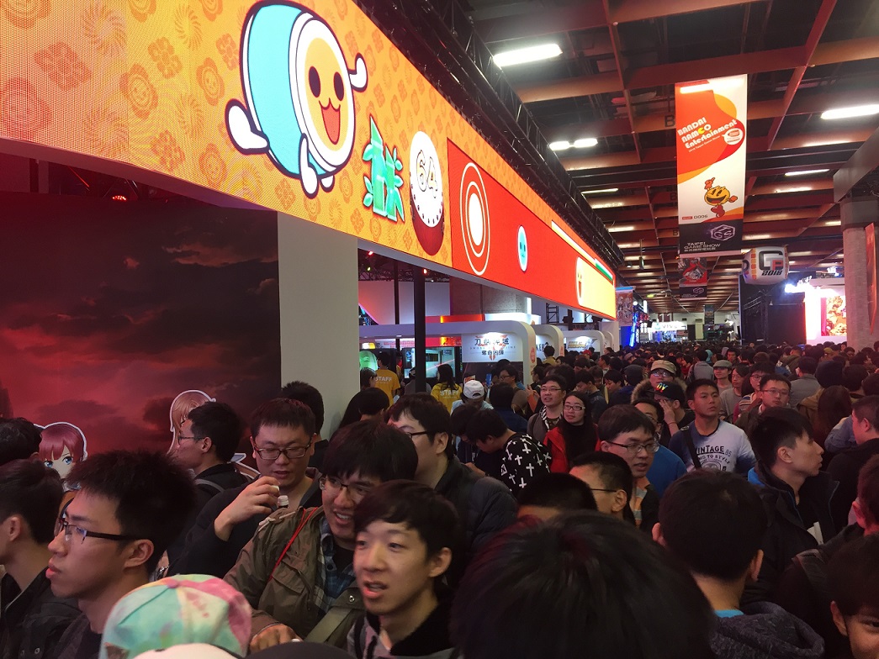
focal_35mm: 29
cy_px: 330
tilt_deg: +0.7
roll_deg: +0.3
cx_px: 440
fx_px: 736
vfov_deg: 48.2
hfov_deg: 61.7
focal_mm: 4.15
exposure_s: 1/30
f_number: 2.2
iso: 64
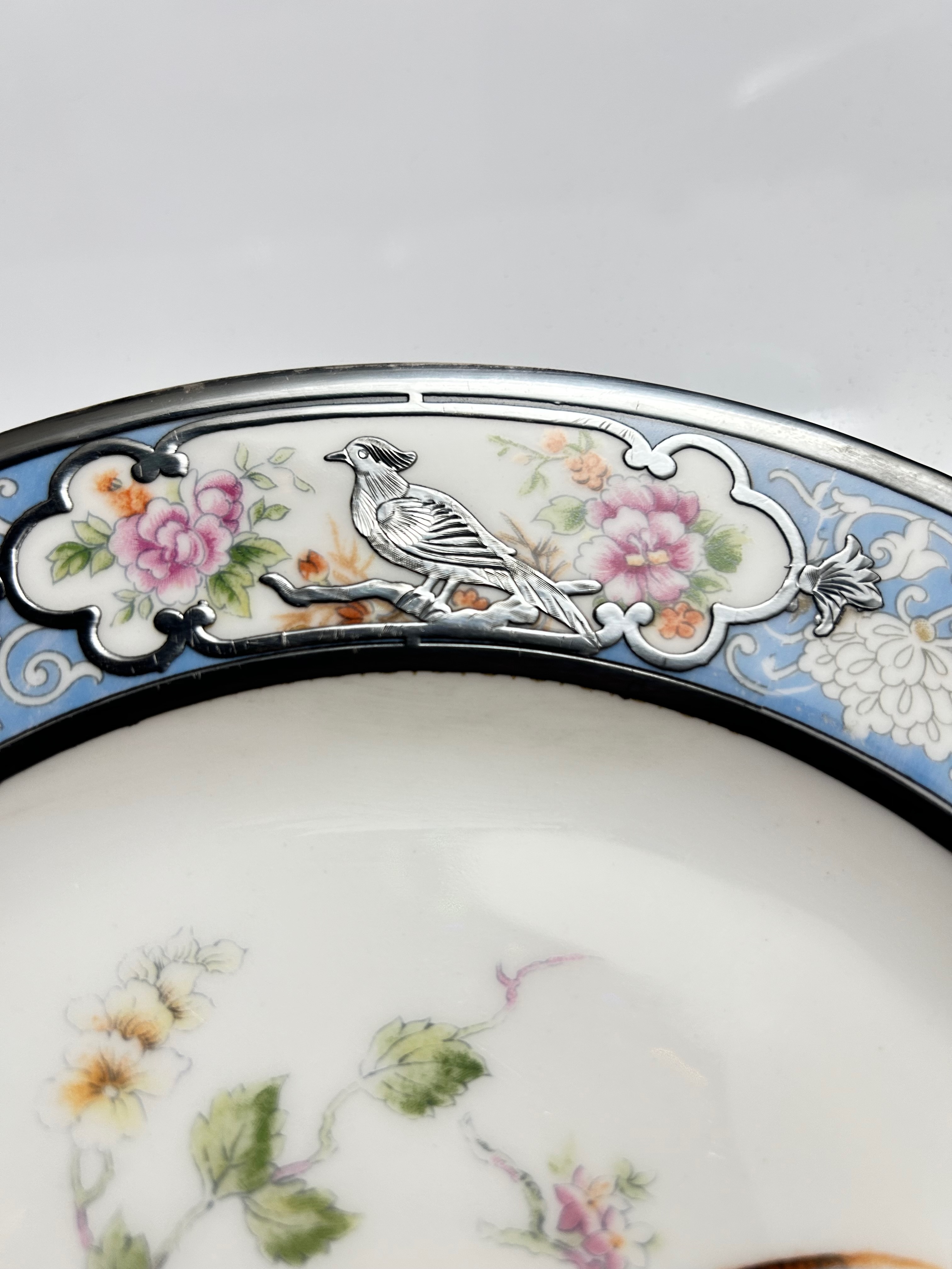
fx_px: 953
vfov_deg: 67.3
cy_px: 634
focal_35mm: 26
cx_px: 476
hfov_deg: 53.1
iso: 125
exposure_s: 1/49
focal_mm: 5.7
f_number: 1.5
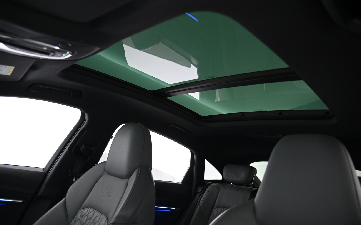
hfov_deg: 72.5
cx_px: 177
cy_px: 117
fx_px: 246
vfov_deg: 49.3
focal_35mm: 25
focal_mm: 24
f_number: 4
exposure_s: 1/20
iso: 2000
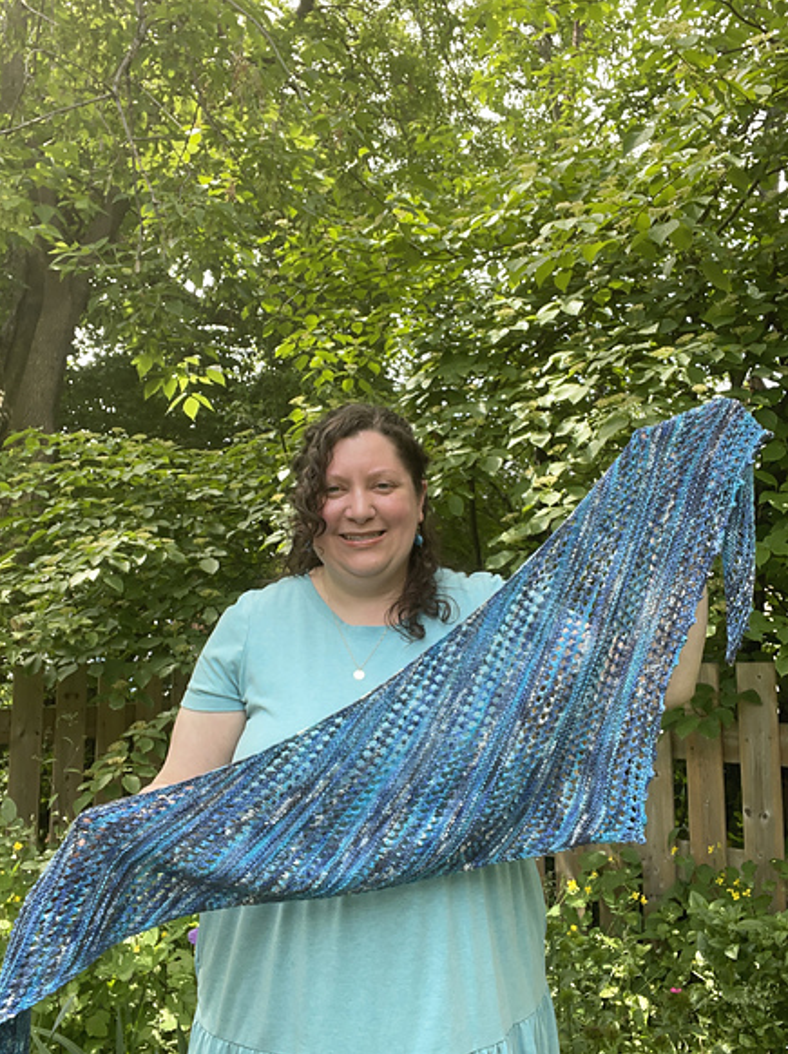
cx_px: 380
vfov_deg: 55.4
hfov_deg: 42.9
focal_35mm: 33
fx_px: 1004
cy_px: 543
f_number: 2.2
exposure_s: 1/121
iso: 32
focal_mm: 2.71
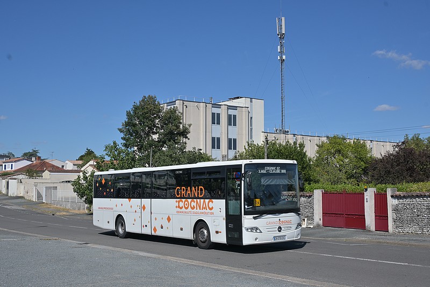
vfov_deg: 30.8
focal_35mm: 44
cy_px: 144
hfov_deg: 45.0
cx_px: 215
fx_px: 519
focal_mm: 29
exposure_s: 1/500
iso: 100
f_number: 9
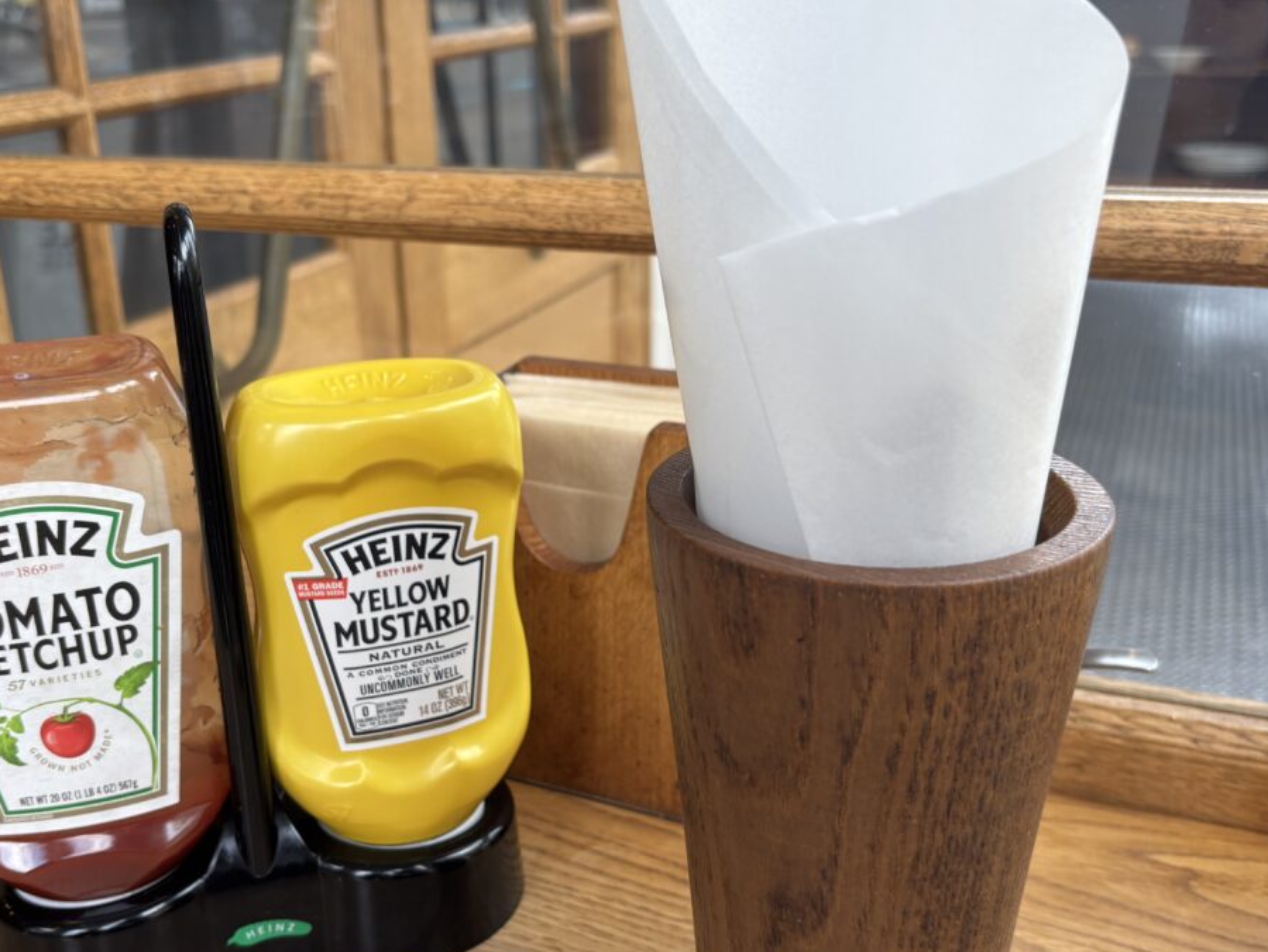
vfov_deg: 38.7
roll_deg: +1.9
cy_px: 518
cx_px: 533
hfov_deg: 49.9
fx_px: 1356
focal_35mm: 37
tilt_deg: -21.9
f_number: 1.6
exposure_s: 1/286
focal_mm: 5.96
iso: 50
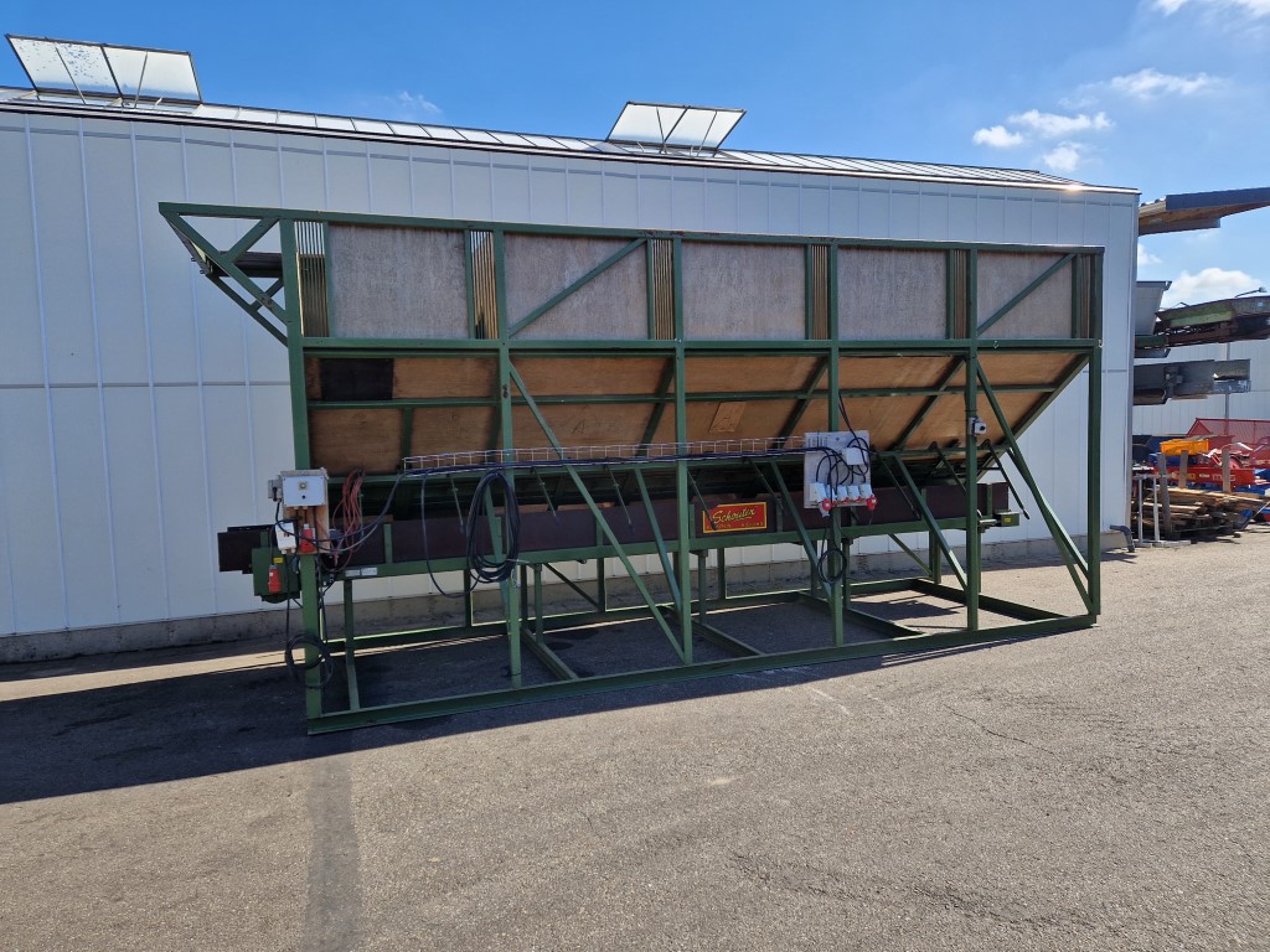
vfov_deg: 58.9
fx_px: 844
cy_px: 476
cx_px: 635
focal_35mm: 23
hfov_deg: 73.9
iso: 50
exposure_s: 1/1044
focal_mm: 5.4
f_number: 1.8
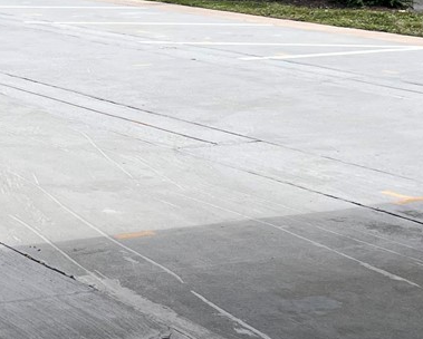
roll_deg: +0.4
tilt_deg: -8.6
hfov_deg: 16.8
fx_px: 1341
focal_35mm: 107
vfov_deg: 14.4
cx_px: -136
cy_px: 114
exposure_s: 1/8000
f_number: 1.5
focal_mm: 5.7
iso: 50
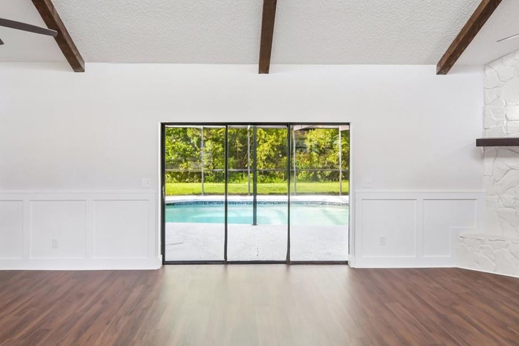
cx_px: 252
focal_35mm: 27
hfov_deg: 67.4
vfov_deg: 47.9
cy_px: 165
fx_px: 389
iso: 400
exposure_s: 1/50
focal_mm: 16
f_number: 8
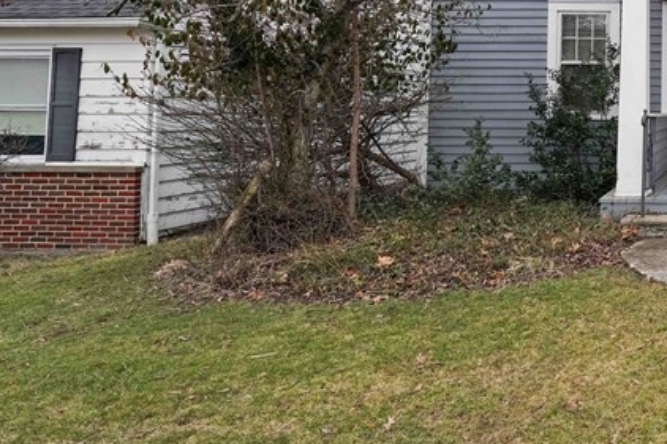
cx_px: 771
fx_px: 667
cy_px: 59
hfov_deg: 40.3
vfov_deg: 35.1
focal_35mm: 36
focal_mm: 14
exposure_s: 1/100
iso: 500
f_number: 8
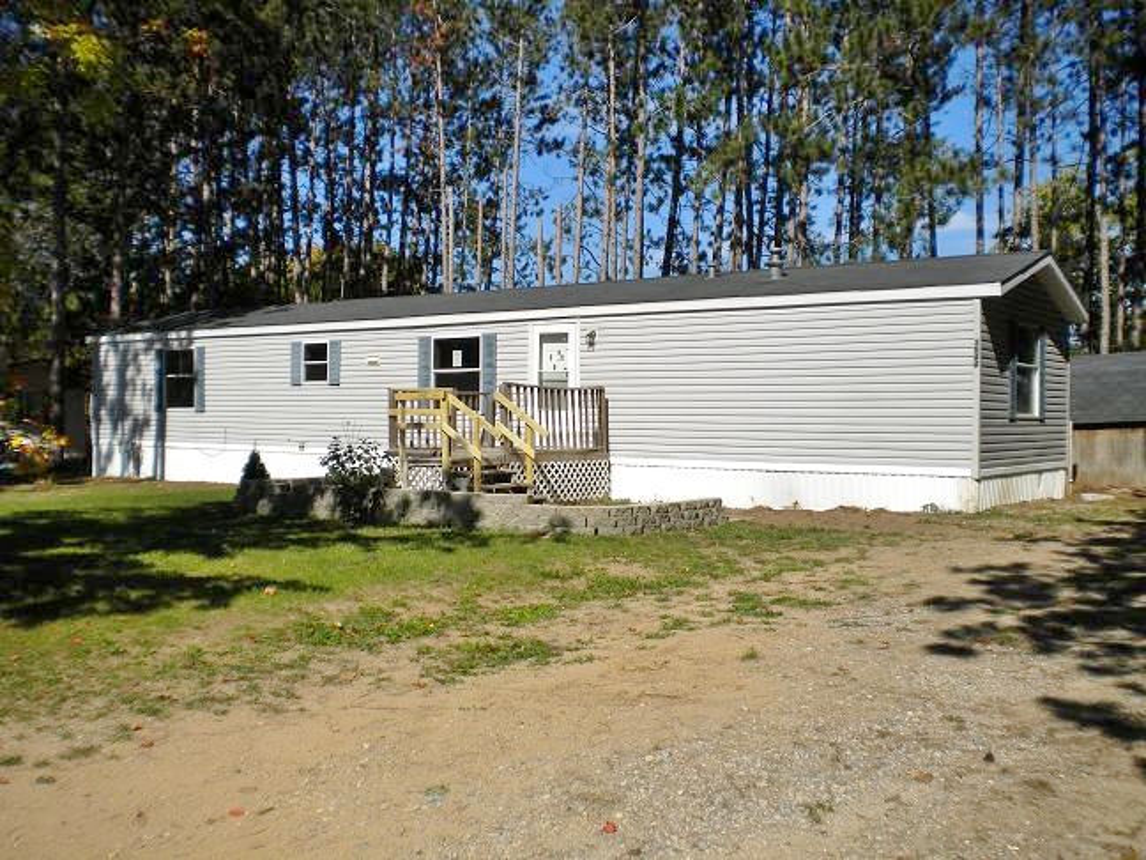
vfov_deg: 40.7
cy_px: 430
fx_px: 1159
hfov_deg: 52.6
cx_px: 573
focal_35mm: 35
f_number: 4.6
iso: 80
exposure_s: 1/1000
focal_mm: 6.3
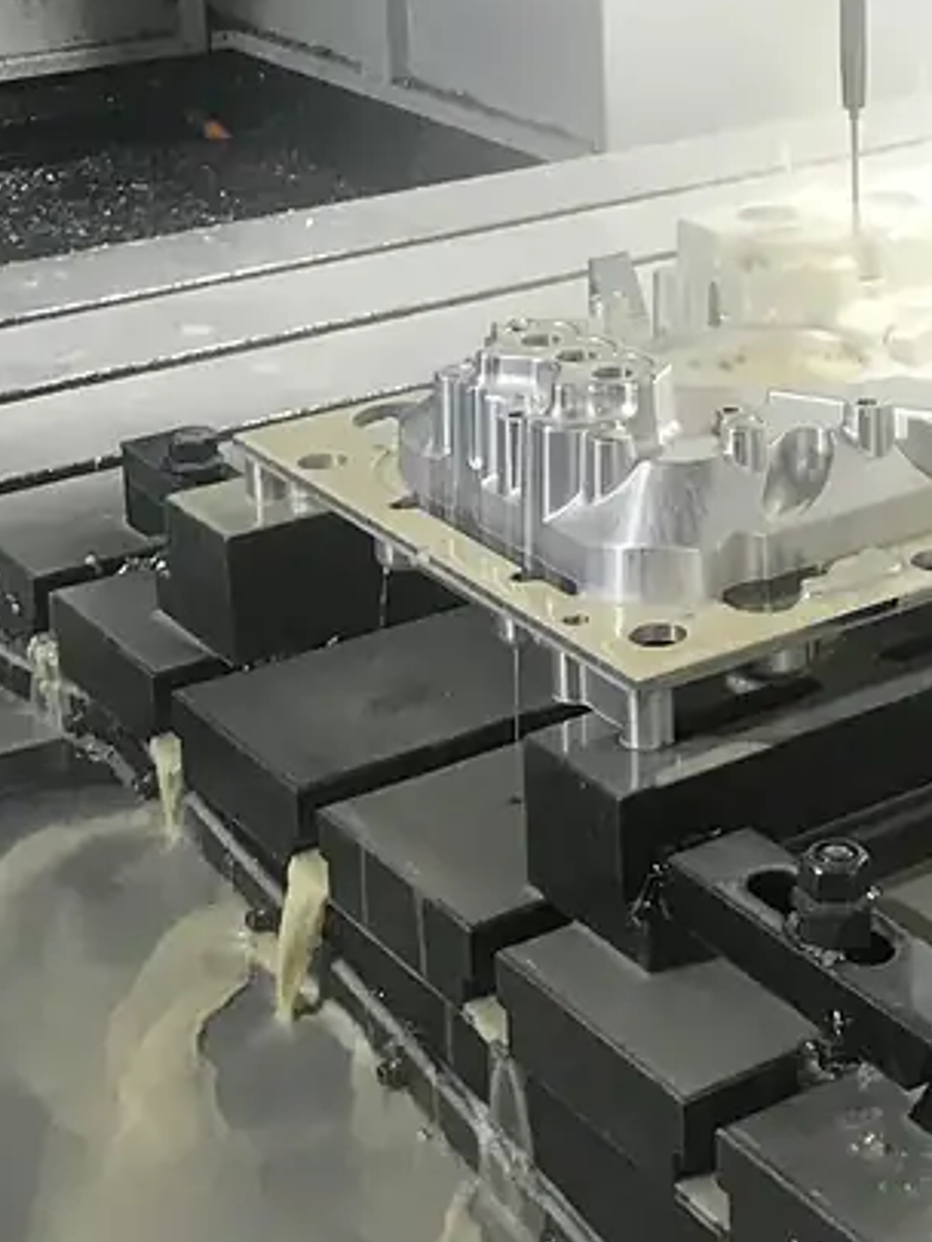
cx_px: 872
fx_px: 2727
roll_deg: +0.5
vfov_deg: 24.9
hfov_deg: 19.0
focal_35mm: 76
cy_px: 144
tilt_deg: -13.3
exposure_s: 1/15
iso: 50
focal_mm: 3.99
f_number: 1.8
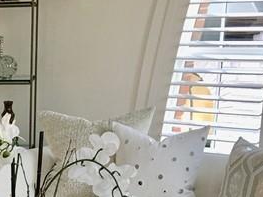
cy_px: 248
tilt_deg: -14.3
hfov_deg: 16.3
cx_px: -99
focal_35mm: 113
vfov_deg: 12.7
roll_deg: +1.2
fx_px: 858
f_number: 2.2
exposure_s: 1/15
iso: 40
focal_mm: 4.15
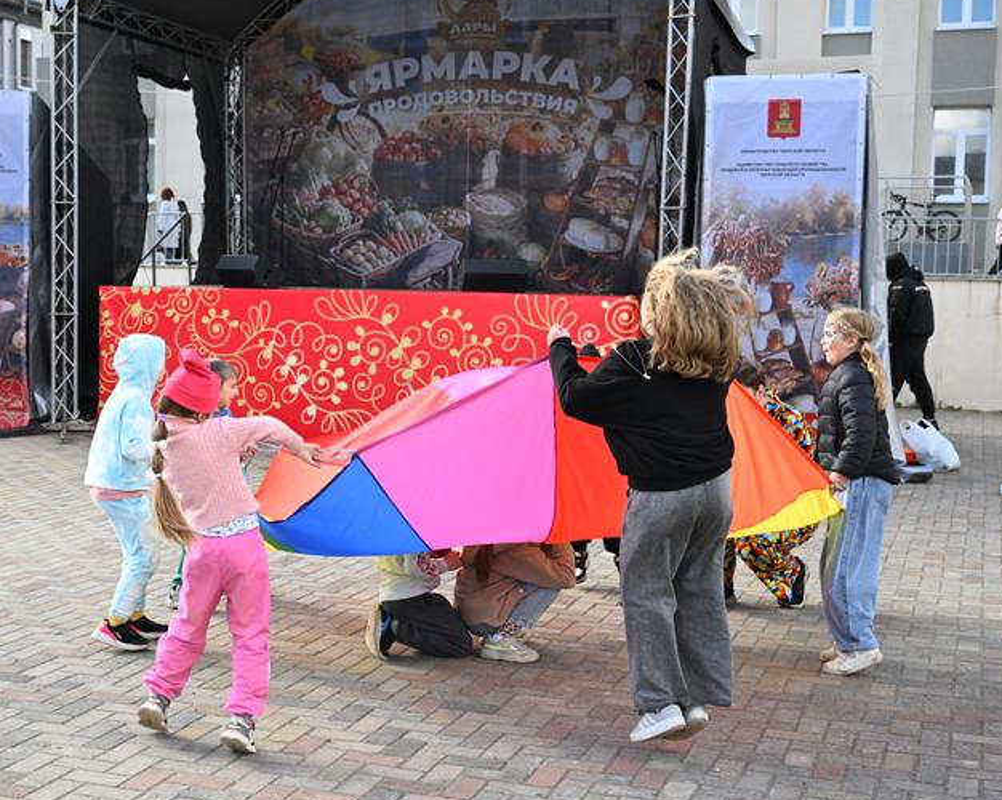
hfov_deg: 35.3
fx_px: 1571
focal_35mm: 53
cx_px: 423
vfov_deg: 28.6
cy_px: 398
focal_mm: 46
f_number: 5.6
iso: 1000
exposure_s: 1/1250
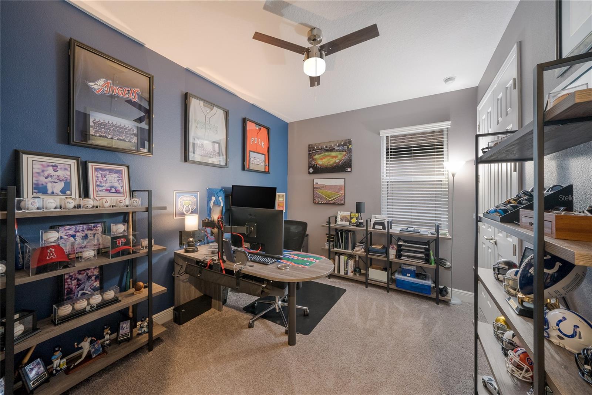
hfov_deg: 112.6
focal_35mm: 12
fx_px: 197
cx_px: 296
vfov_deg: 90.1
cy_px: 198
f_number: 11
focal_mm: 12
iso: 400
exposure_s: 2.5
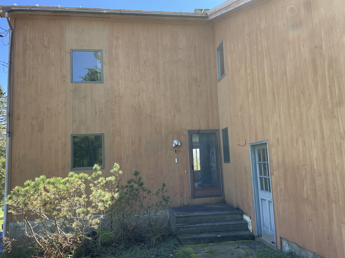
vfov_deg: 51.4
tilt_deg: +4.8
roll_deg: +3.8
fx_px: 269
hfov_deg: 65.3
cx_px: 174
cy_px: 130
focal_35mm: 27
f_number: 1.6
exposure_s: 1/469
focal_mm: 4.2
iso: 32
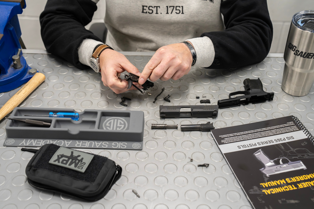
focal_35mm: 49
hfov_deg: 40.3
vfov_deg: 27.5
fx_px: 427
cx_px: 156
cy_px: 104
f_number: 4
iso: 4000
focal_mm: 48
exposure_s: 1/640
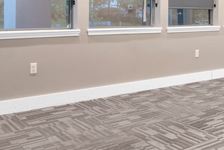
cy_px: 16
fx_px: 330
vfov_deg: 24.8
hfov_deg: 37.2
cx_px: 147
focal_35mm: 53
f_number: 7.1
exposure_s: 1.6
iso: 100
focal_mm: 16
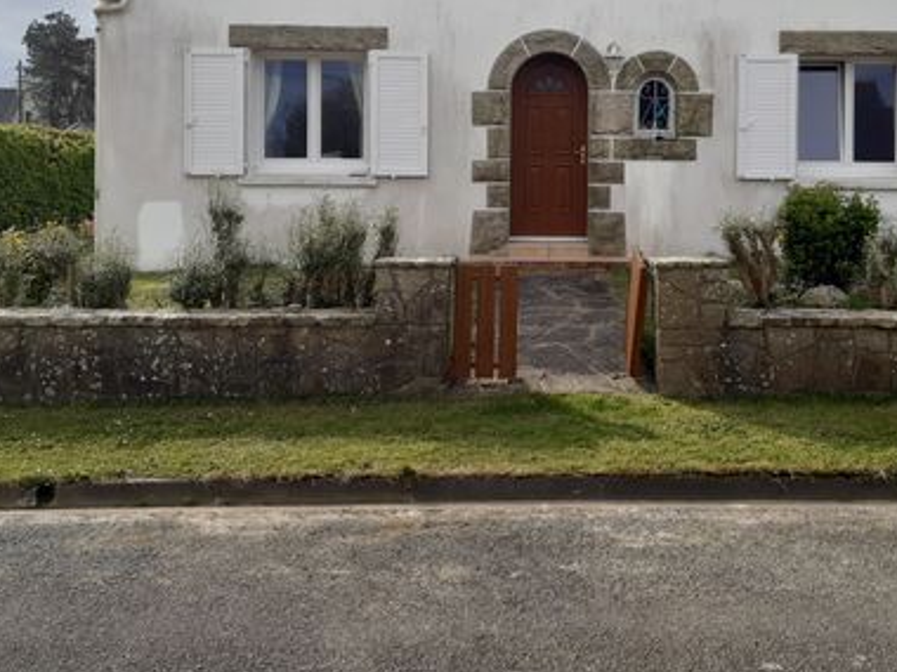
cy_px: 170
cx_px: 541
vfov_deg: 34.4
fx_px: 1062
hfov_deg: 45.5
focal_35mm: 41
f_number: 1.7
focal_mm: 3.92
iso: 40
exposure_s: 1/782
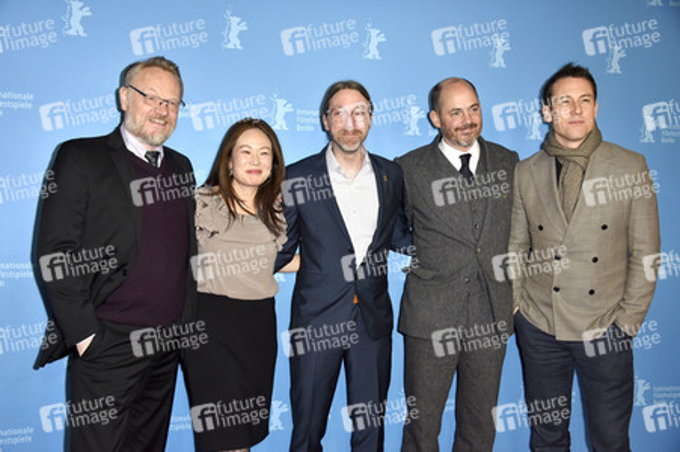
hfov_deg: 48.5
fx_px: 755
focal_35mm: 40
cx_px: 340
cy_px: 226
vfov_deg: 33.4
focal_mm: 40
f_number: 5.6
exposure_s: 1/125
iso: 640
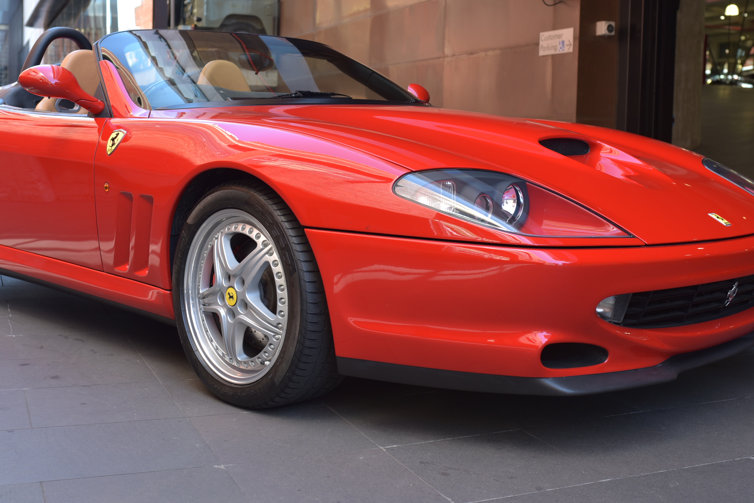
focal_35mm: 47
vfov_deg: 28.6
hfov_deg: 41.9
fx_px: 985
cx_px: 365
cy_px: 193
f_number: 4
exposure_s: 1/40
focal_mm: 35
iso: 64
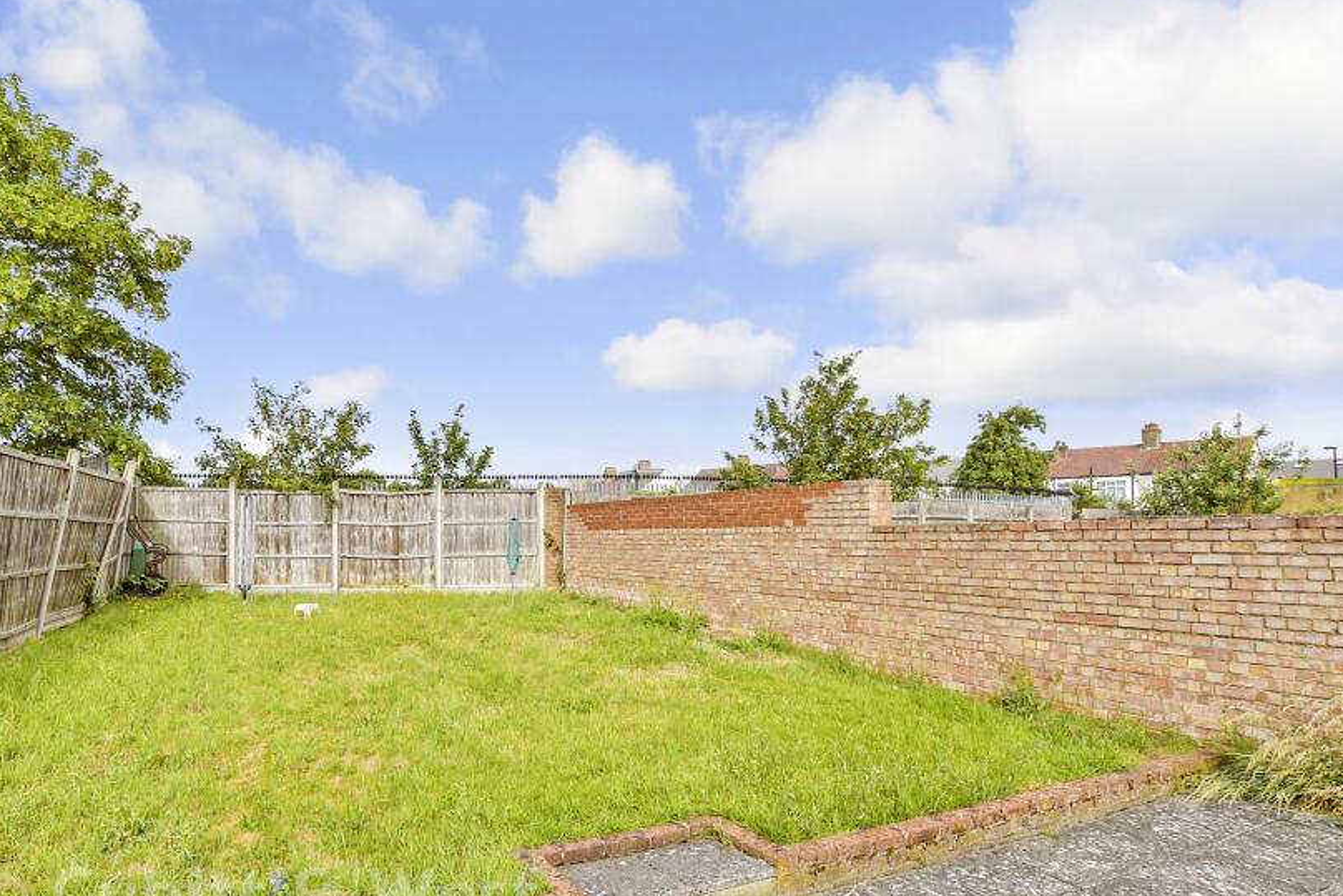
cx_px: 529
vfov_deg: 64.3
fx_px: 709
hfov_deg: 85.7
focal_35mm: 19
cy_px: 508
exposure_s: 1/200
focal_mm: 10
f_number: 8
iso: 160
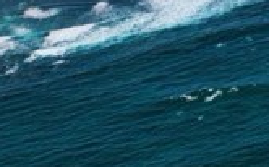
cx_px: 823
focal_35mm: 169
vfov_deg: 7.0
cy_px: -320
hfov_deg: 9.5
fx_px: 1236
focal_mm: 8.67
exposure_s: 1/3200
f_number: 1.8
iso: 190
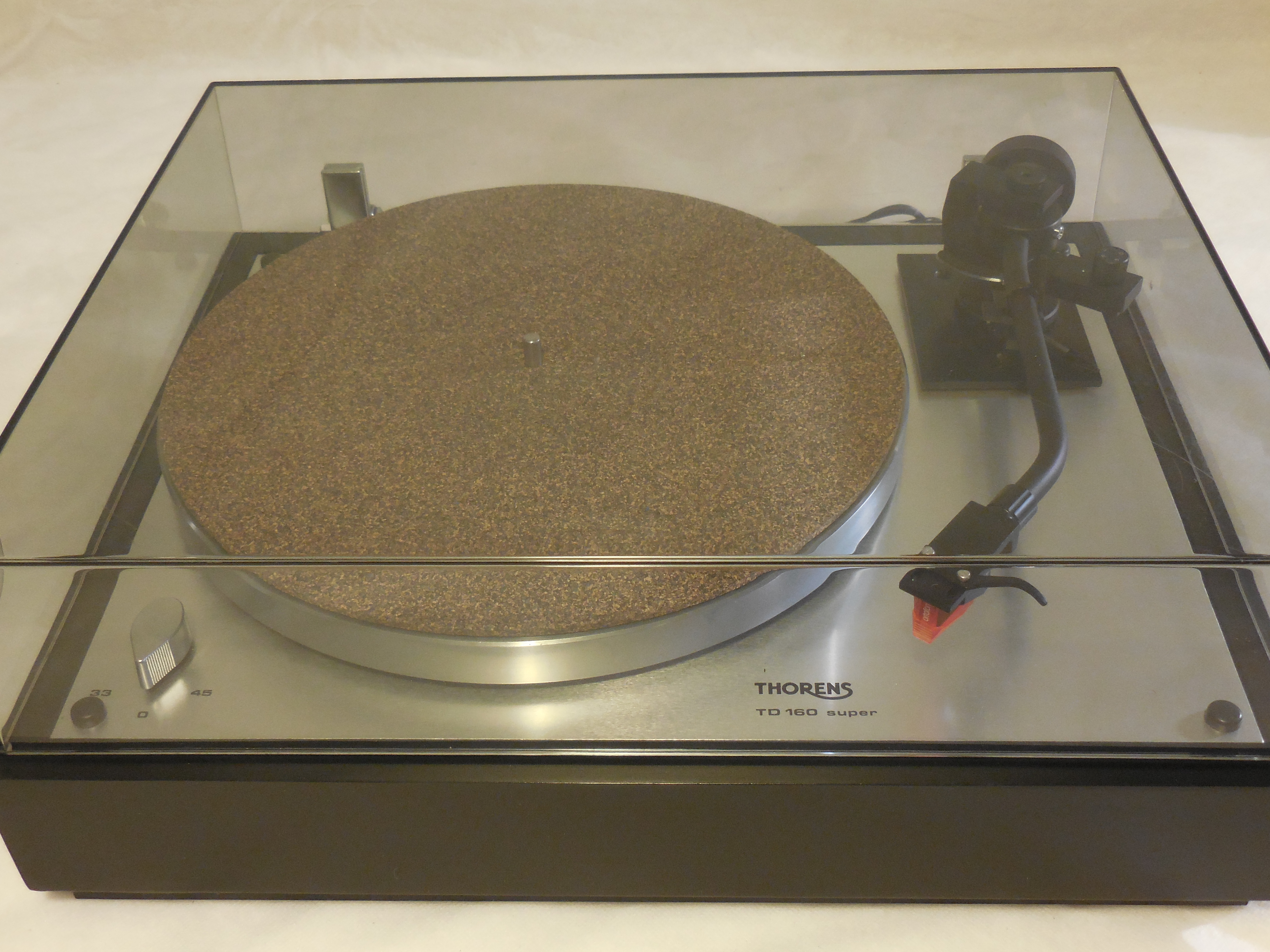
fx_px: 1431
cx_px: 635
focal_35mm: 39
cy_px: 476
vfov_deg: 36.8
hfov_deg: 47.9
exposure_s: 1/8
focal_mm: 7
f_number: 3.9
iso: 400
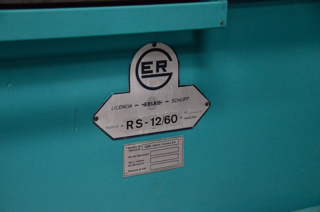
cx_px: 160
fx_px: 612
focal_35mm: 69
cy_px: 106
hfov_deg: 29.3
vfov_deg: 19.6
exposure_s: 1/640
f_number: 4.5
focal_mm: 46
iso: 6400
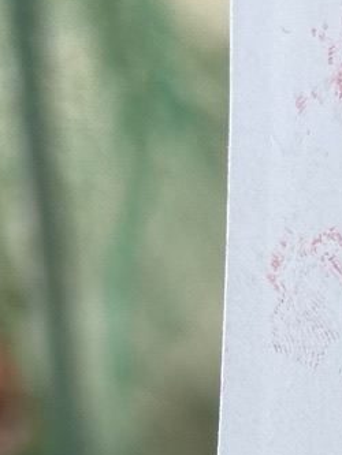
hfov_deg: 9.3
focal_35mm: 156
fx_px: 2054
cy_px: 999
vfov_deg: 11.1
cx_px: 468
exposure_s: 1/1531
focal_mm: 5.7
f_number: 1.5
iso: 50
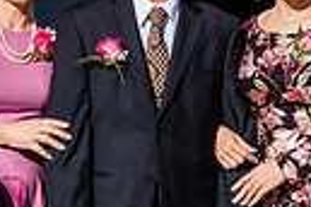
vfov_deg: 6.1
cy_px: 112
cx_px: 178
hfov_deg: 9.2
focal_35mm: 224
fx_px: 1935
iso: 100
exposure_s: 1/1250
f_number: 4
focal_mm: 50
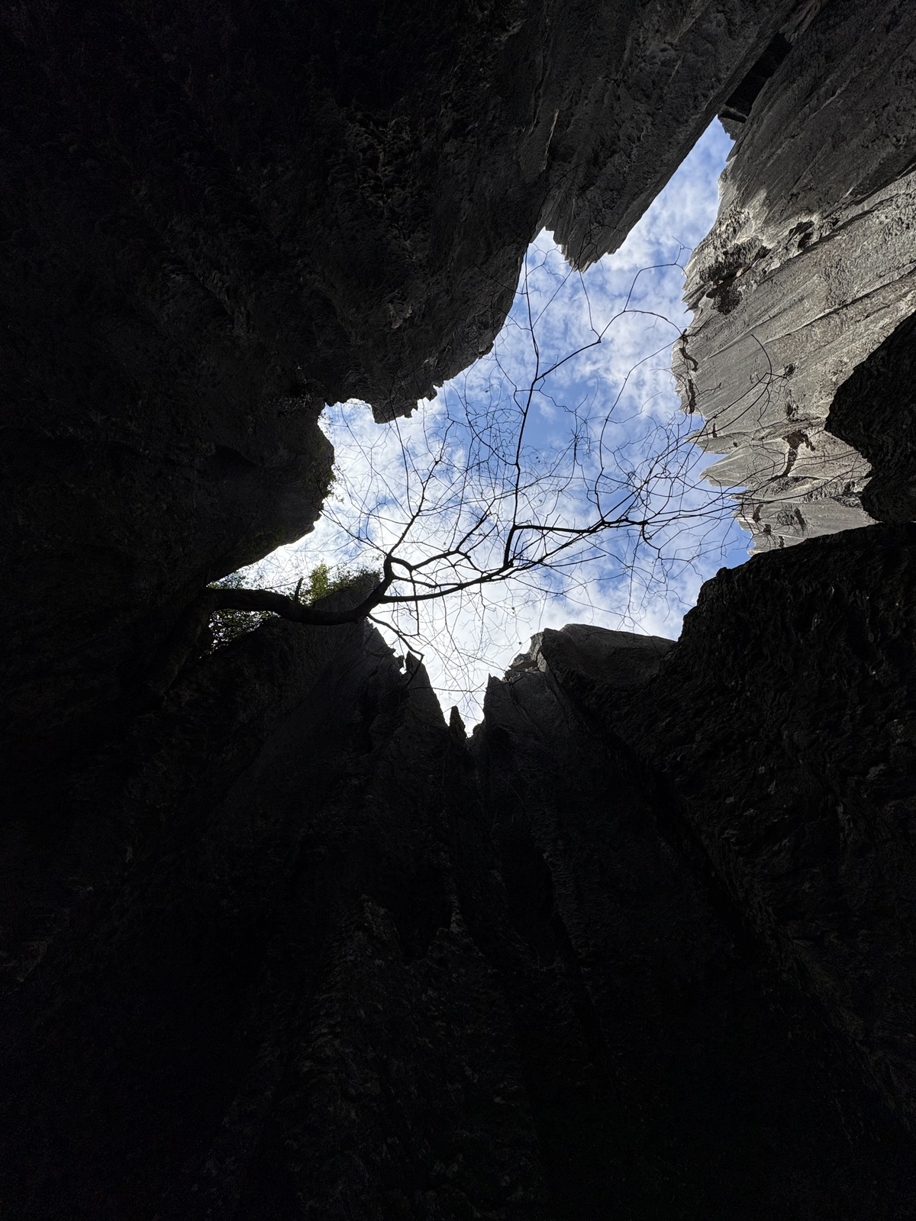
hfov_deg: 85.7
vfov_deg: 102.1
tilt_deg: +79.0
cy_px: 610
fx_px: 494
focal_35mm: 14
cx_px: 458
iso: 40
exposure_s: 1/2208
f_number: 2.2
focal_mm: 2.22
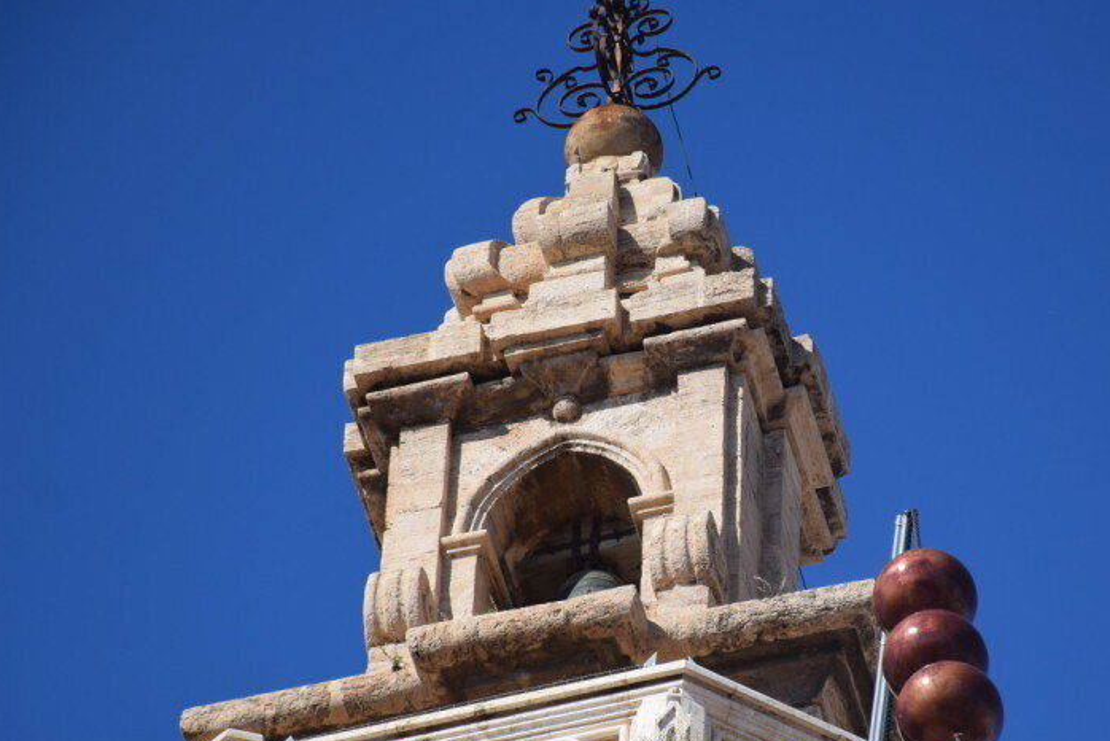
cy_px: 479
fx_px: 9500
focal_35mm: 308
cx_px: 679
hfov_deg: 6.7
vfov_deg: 4.5
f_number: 6.3
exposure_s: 1/1600
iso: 400
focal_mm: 140
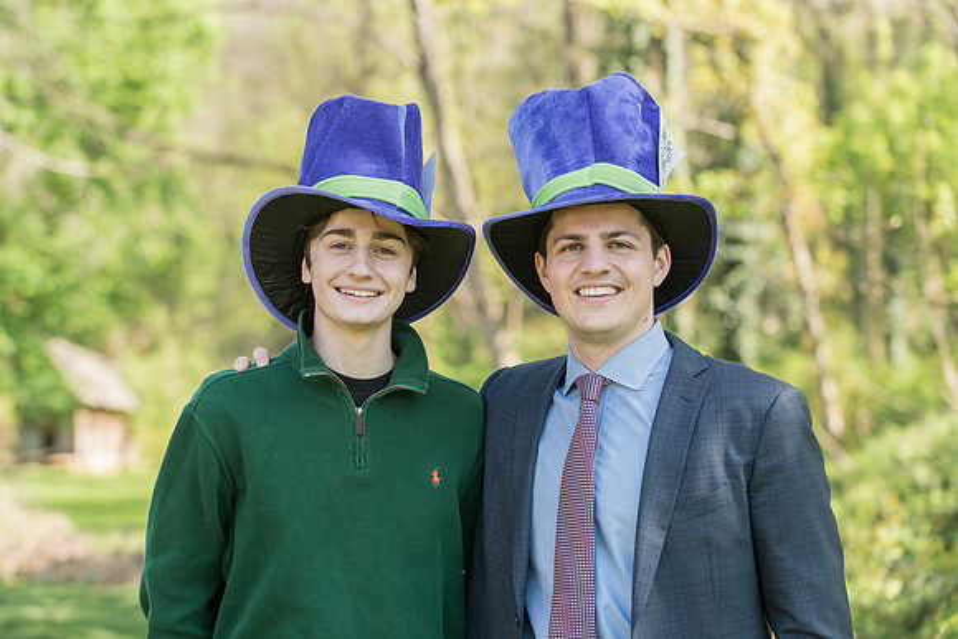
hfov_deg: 20.5
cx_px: 456
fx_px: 2650
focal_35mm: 100
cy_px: 304
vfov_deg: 13.8
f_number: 4
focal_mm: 95
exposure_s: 1/500
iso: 400
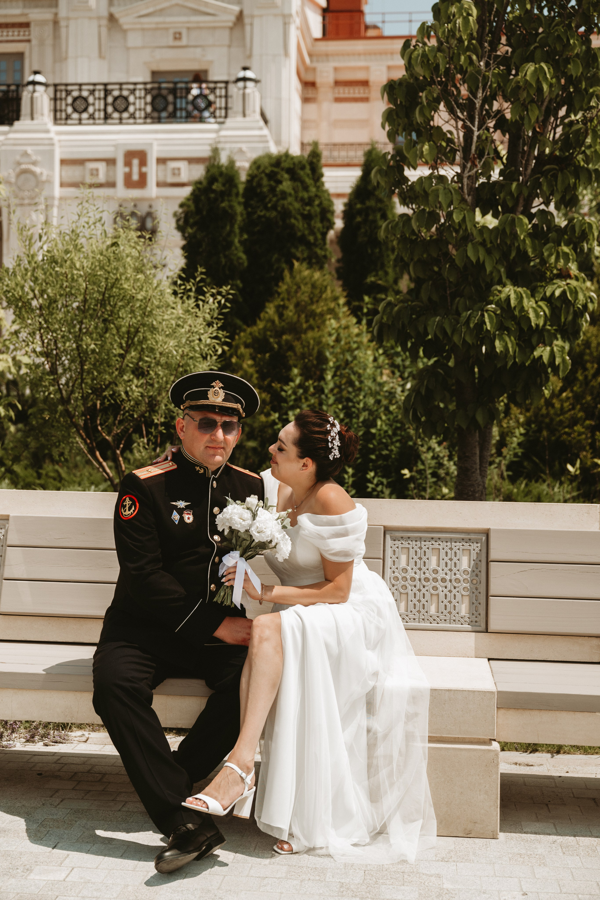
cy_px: 450
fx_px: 1200
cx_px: 300
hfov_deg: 28.1
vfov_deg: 41.1
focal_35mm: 48
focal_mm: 48
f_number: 3.5
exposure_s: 1/250
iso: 320
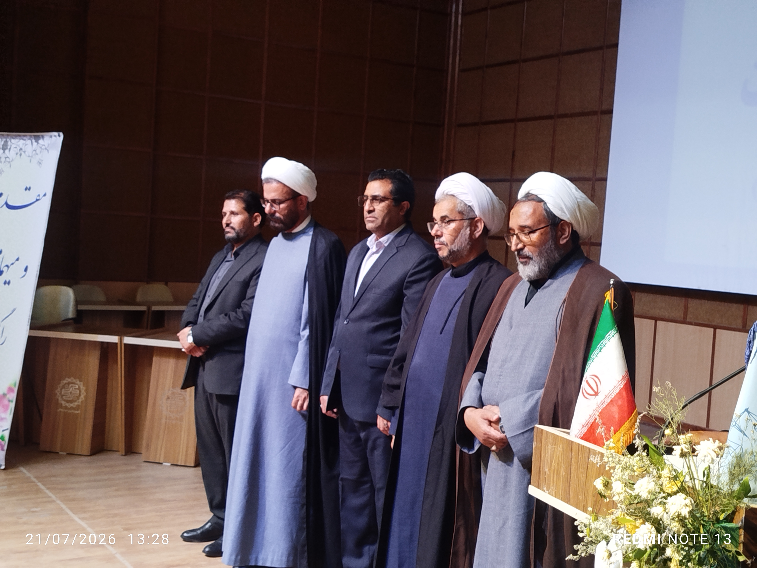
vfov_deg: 30.3
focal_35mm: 48
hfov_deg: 39.7
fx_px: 1050
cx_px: 378
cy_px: 284
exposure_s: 1/33
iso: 500
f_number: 1.7
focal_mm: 5.31
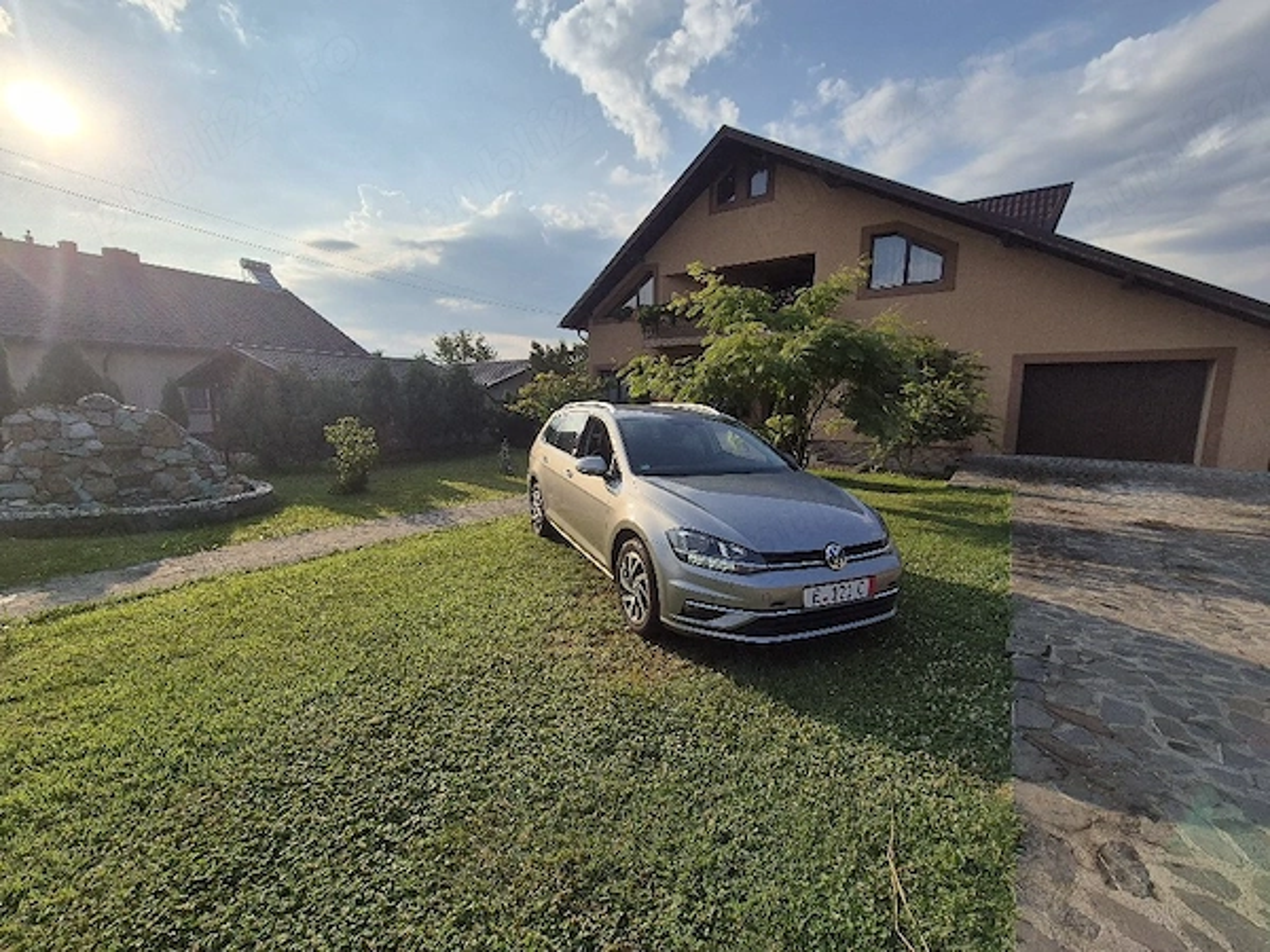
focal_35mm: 13
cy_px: 476
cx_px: 635
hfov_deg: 106.2
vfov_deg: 89.9
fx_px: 477
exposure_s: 1/5000
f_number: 2.2
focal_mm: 2.2
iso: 50
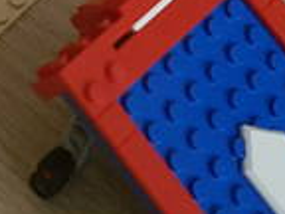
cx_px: -228
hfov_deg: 11.3
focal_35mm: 163
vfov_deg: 8.5
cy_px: -263
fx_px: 1342
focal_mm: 4.2
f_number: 1.7
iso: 400
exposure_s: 1/10
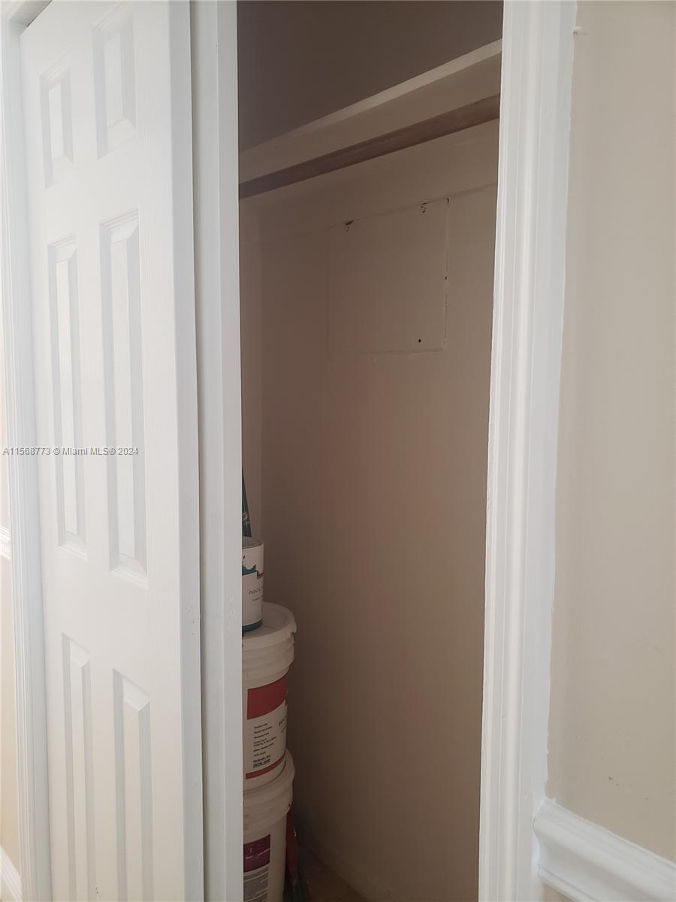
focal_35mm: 26
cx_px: 338
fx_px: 677
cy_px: 451
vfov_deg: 67.3
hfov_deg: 53.1
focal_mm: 4.3
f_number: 2.4
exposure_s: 1/32
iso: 250
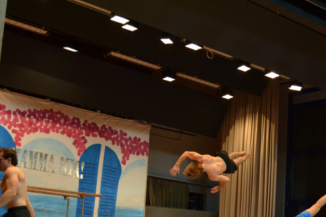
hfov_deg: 29.4
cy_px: 168
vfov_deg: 19.8
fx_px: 616
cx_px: 228
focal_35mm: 68
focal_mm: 26
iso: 2000
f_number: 4.2
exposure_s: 1/500
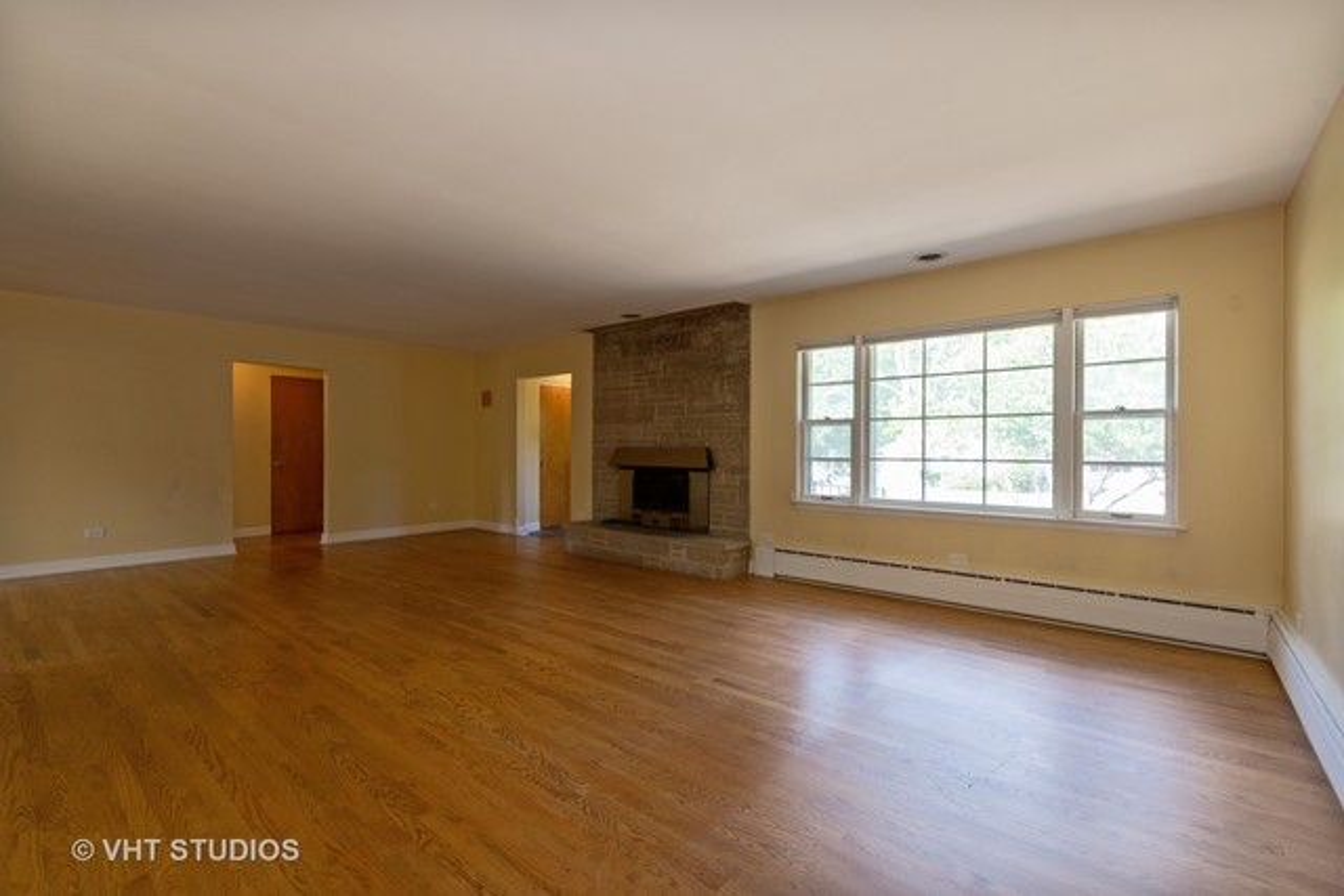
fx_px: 560
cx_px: 672
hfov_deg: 100.4
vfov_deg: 77.4
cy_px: 448
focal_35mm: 15
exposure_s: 1/13
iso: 200
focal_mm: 10
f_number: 9
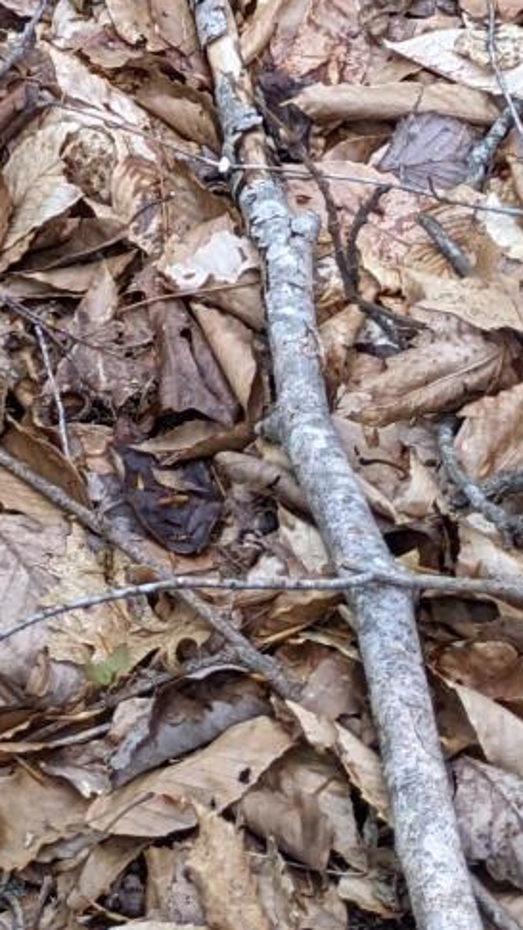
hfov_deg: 9.7
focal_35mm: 121
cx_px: -299
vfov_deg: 15.2
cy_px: -773
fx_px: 2986
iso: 46
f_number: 1.73
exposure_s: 1/114
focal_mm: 4.38
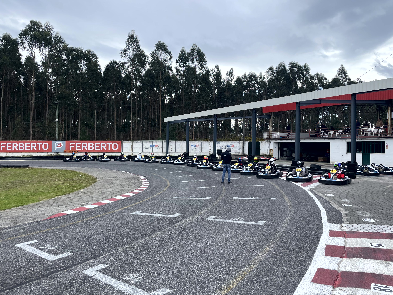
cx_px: 196
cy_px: 148
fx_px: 295
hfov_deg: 67.3
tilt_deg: +0.4
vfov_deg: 53.1
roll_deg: -1.6
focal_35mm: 26
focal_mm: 4.2
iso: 32
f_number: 1.6
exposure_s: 1/1453
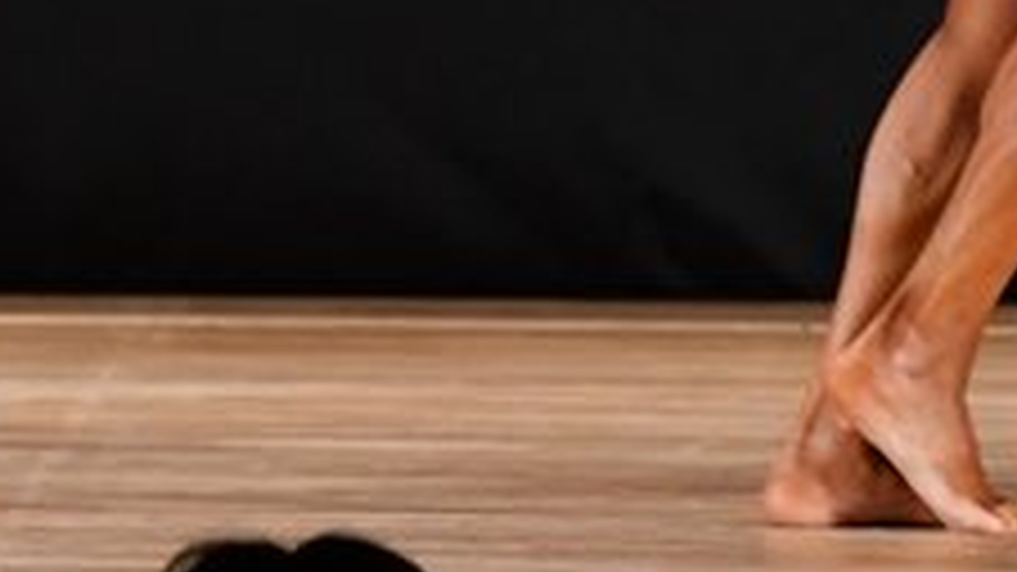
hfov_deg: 2.5
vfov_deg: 1.4
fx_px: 23240
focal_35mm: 862
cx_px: 457
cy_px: -477
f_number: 5.6
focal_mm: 160
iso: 3200
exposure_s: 1/400
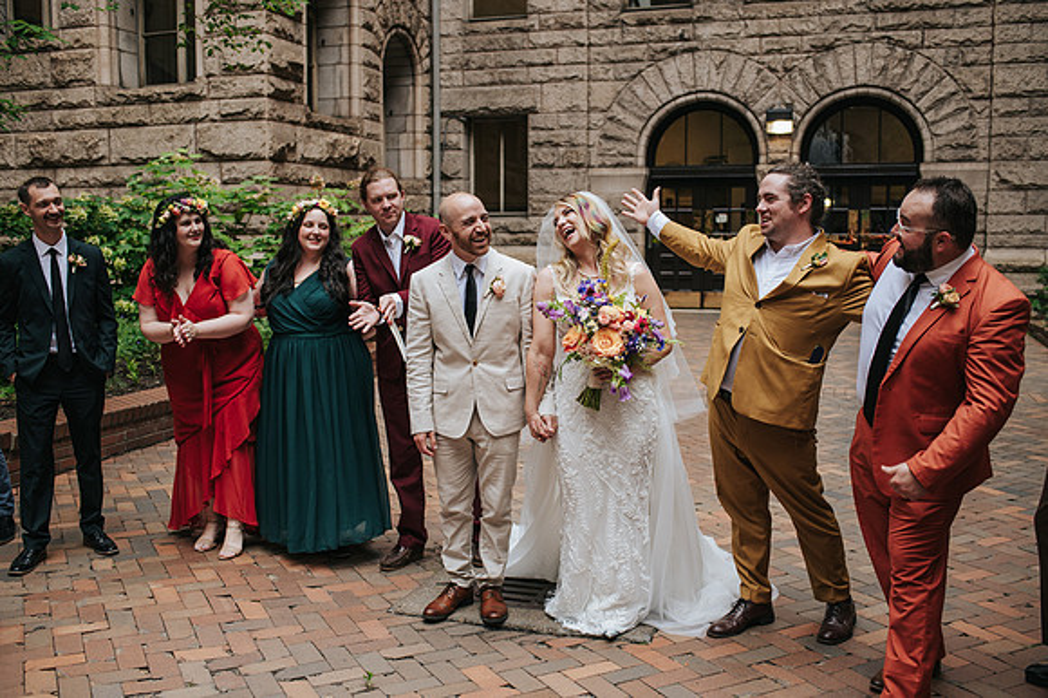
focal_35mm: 36
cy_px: 349
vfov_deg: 37.2
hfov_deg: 53.7
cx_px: 524
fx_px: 1036
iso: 720
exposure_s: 1/400
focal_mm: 35
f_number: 3.2
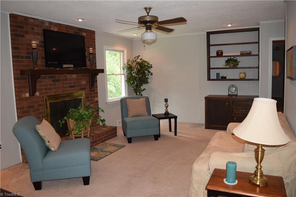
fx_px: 222
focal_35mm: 27
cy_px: 98
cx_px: 148
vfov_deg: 47.9
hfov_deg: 67.4
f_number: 4
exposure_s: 1/60
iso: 800
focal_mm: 18
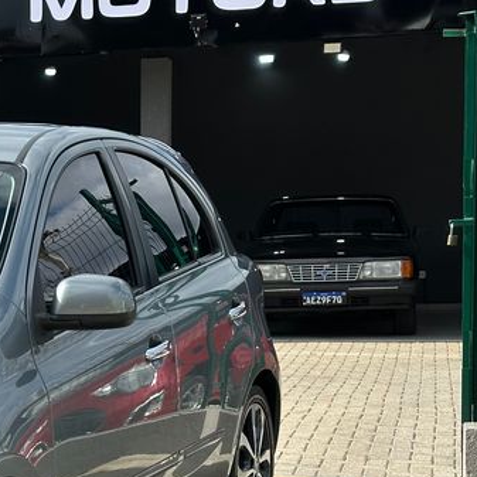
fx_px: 1871
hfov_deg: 13.8
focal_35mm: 120
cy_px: 371
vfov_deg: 14.5
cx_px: -195
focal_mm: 6.86
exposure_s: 1/3257
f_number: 1.78
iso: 64
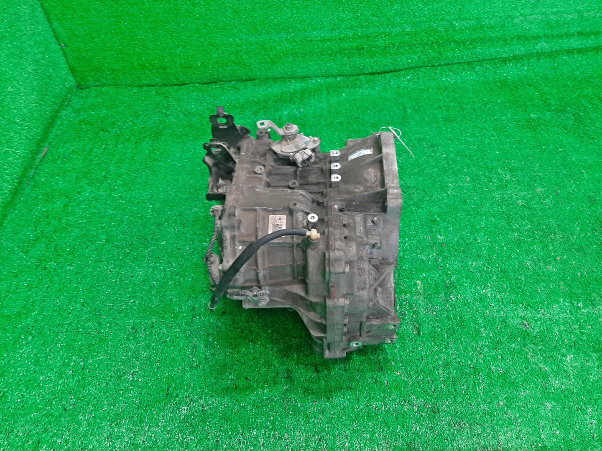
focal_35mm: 26
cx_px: 301
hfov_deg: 67.3
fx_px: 452
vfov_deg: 53.1
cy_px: 226
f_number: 1.7
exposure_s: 1/50
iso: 148
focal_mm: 3.93
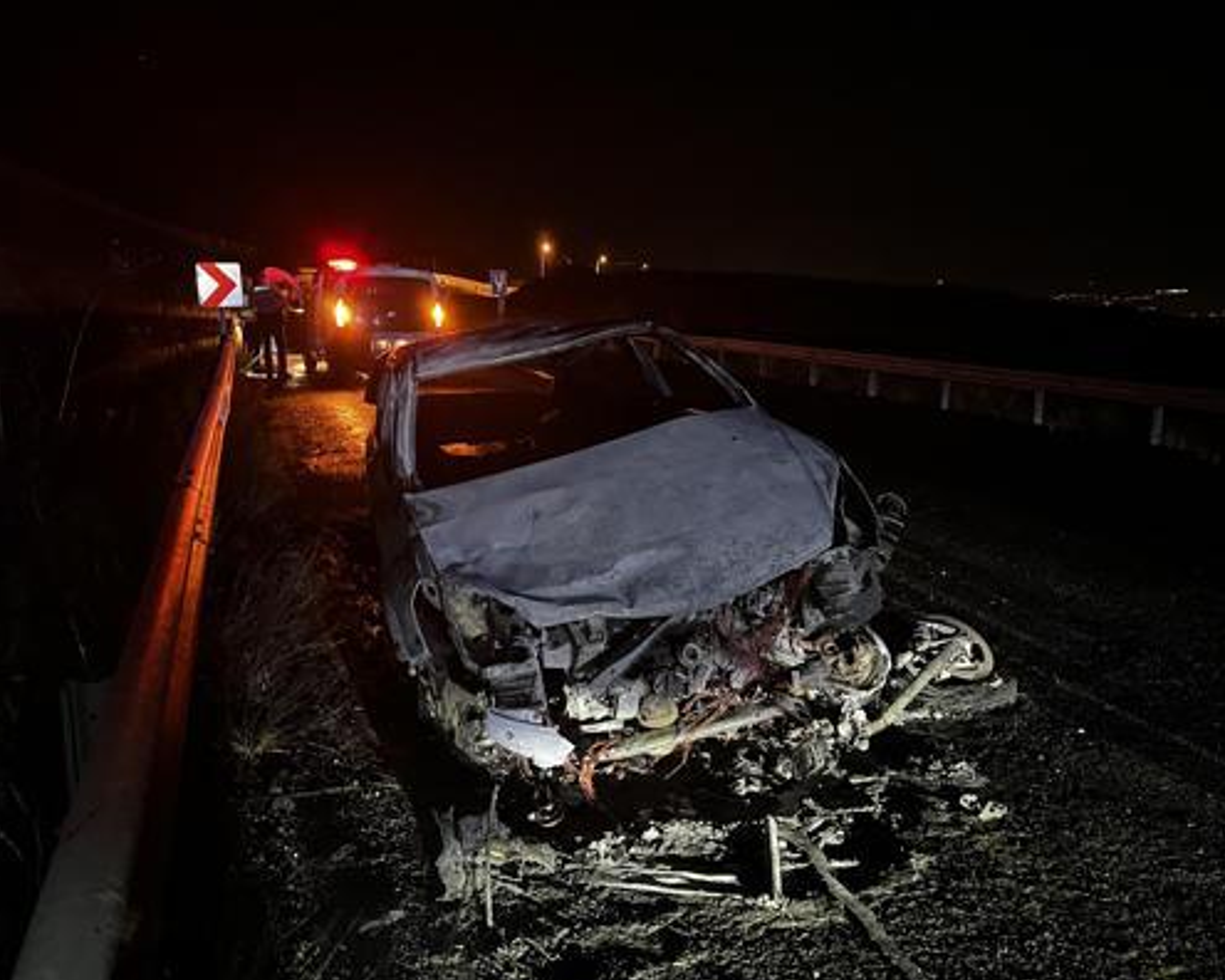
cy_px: 497
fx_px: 1015
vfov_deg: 51.5
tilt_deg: -11.6
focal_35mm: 28
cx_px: 577
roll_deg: -0.7
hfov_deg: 62.2
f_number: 1.5
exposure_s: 1/16
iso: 3200
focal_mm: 5.7
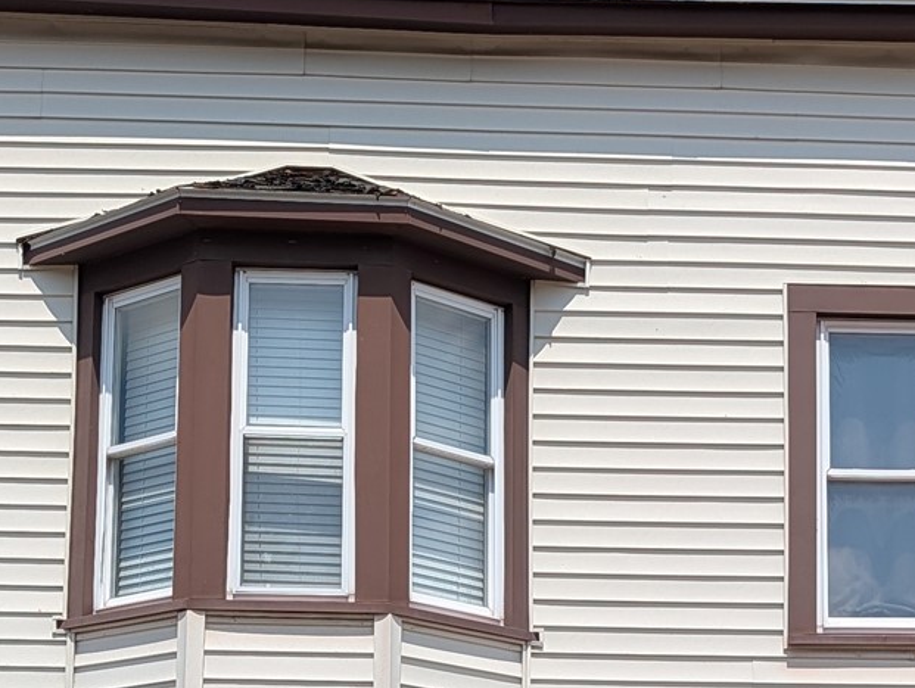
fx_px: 2090
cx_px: 651
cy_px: 931
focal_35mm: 79
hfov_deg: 24.5
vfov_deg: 17.4
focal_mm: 6.9
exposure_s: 1/1835
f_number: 1.68
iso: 23
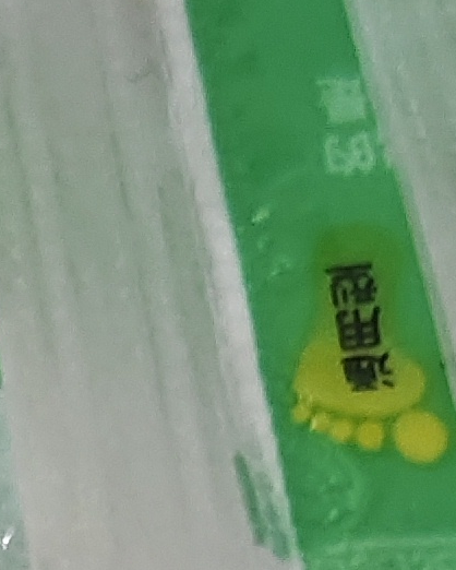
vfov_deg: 9.4
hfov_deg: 8.4
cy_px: 1489
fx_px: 2967
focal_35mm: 176
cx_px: -374
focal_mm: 5.56
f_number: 1.88
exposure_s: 1/100
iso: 324
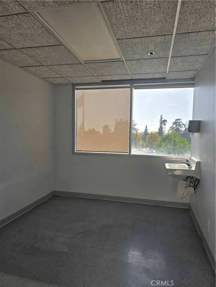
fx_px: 191
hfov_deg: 58.9
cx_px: 108
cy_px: 144
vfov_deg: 73.9
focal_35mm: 23
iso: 12
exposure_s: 1/357
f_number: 1.7
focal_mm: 6.3
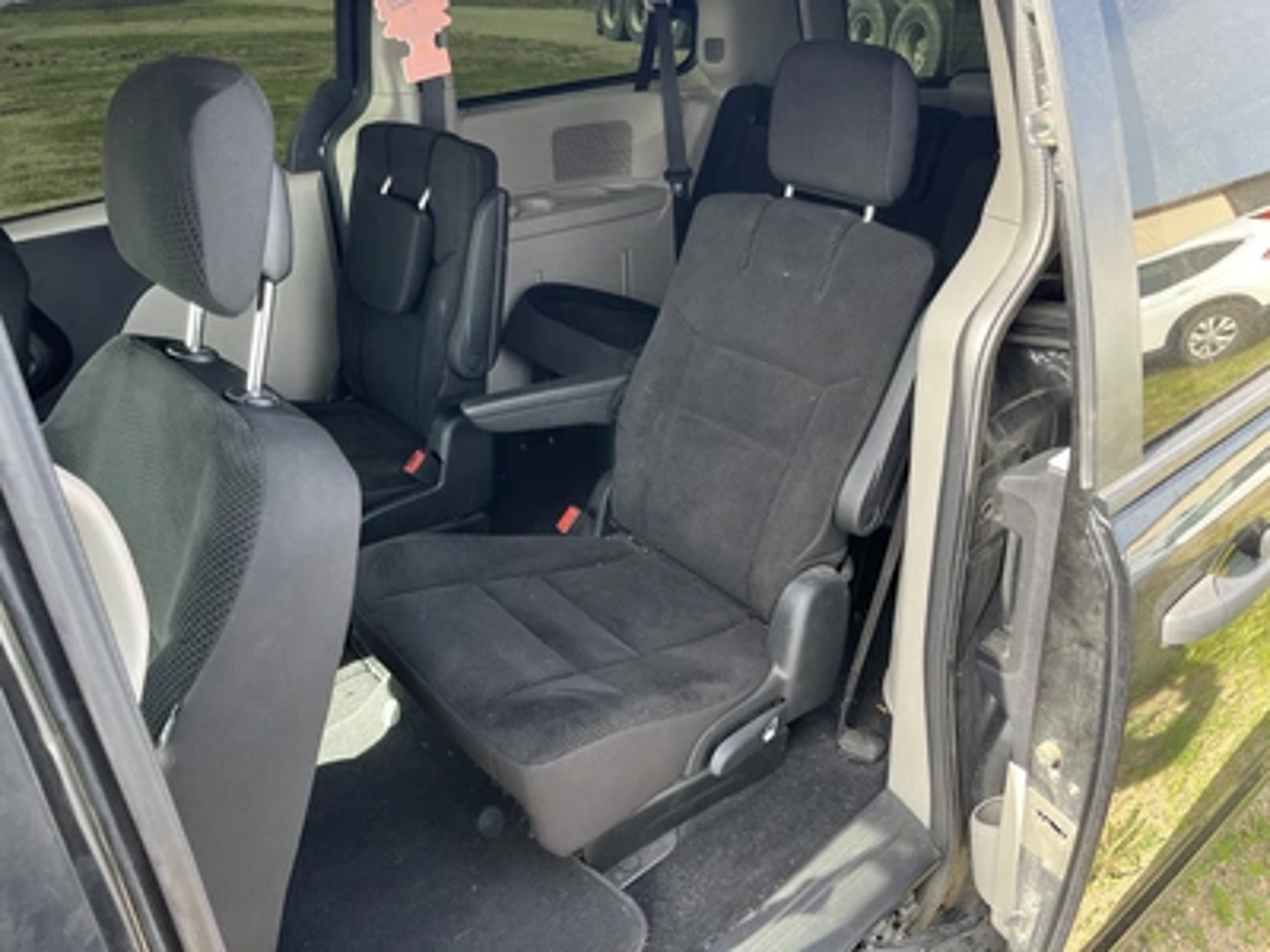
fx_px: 954
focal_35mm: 26
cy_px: 476
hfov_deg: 67.3
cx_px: 635
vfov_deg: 53.1
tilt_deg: -29.1
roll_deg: +0.7
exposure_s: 1/172
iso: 64
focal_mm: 5.1
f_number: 1.6
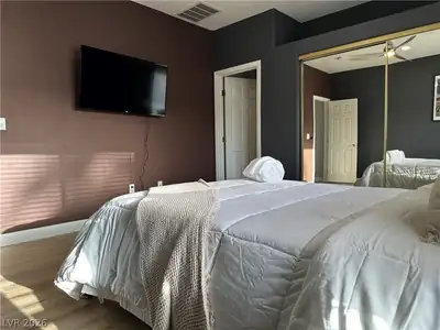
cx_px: 220
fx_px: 305
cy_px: 165
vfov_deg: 56.8
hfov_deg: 71.6
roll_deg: +0.4
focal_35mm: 24
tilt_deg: -3.3
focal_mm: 6.86
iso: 64
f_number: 1.78
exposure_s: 1/120
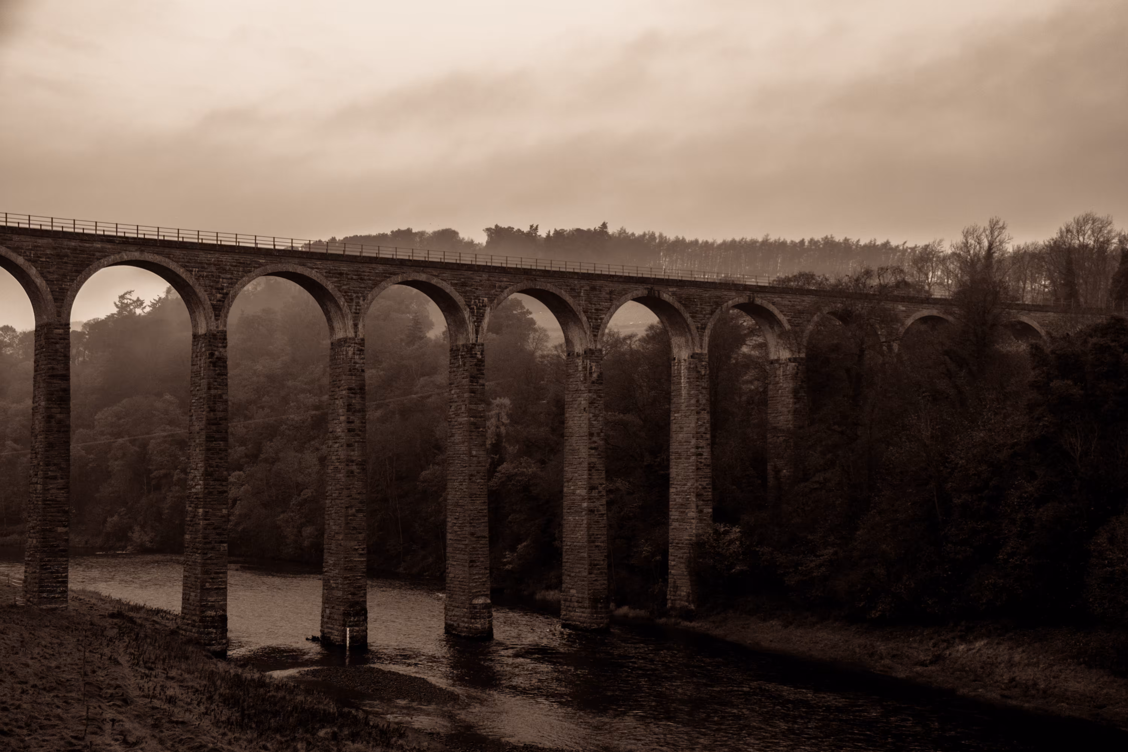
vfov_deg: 25.8
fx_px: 1645
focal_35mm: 52
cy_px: 376
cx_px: 564
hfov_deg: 37.9
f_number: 5.6
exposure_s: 1/250
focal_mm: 35
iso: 400
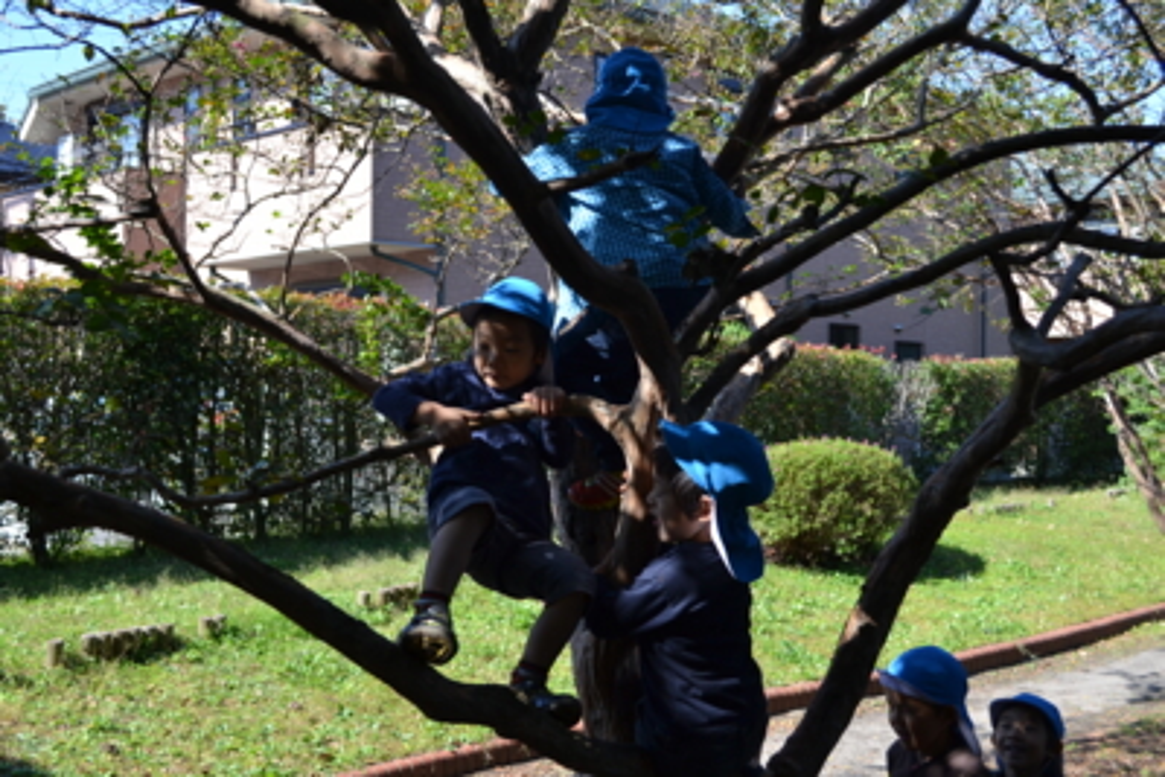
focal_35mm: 44
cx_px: 582
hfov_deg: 44.9
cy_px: 388
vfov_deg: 30.9
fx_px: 1408
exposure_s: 1/125
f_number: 5.6
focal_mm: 29
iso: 100
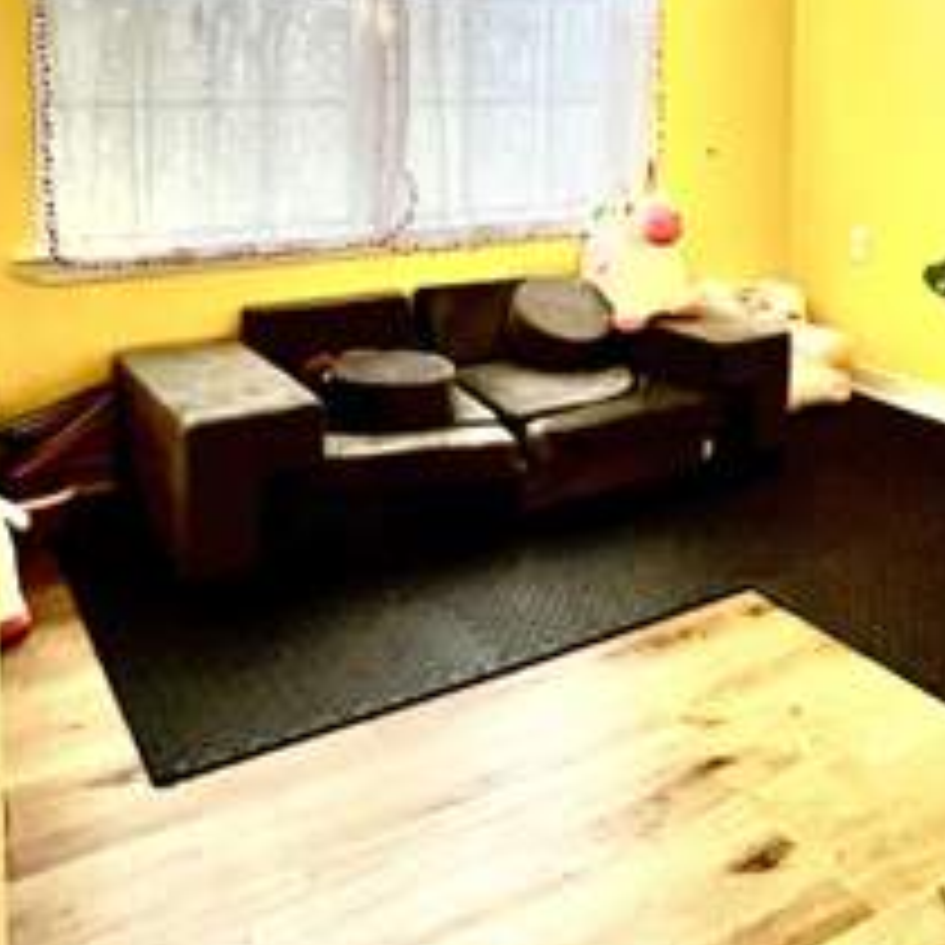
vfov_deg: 44.3
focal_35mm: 35
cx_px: 634
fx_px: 1081
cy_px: 153
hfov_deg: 46.4
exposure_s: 1/60
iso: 250
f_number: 1.8
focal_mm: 1.57
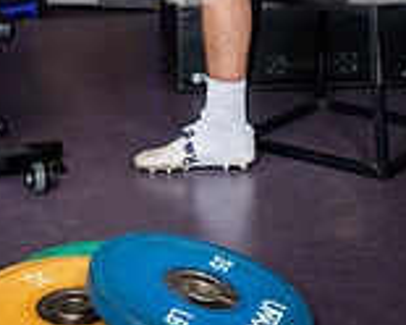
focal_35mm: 98
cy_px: -259
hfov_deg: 19.5
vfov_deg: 14.0
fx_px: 1178
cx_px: 141
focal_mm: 36
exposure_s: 1/250
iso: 800
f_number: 7.1
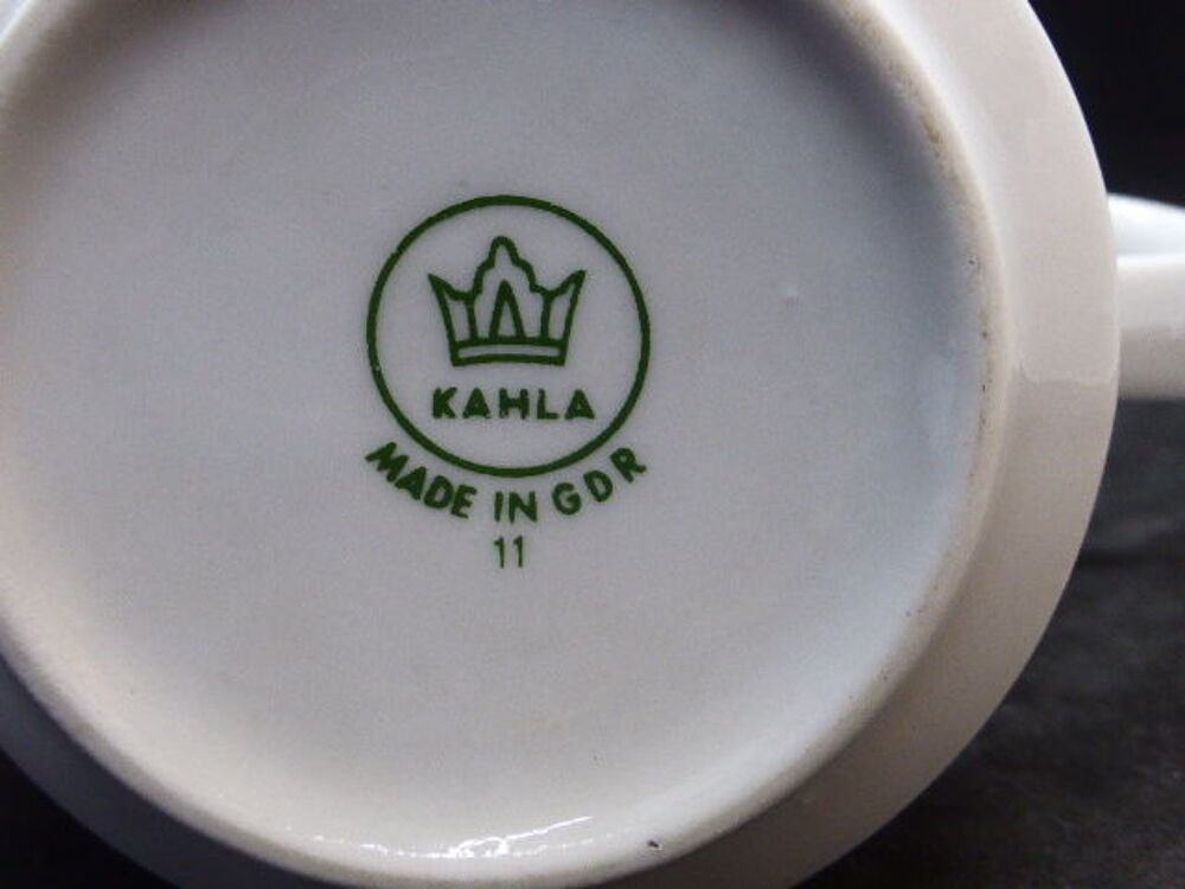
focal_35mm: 61
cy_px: 444
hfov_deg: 31.7
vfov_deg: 24.0
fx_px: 2088
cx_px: 592
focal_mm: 10.3
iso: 400
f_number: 4.7
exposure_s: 1/30
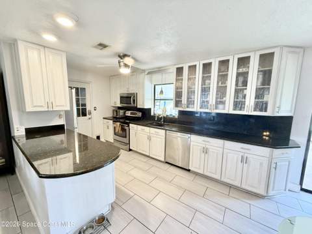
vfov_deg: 85.6
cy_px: 117
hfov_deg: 102.1
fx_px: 126
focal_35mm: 14
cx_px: 156
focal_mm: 2.22
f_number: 2.2
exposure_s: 1/60
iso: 400
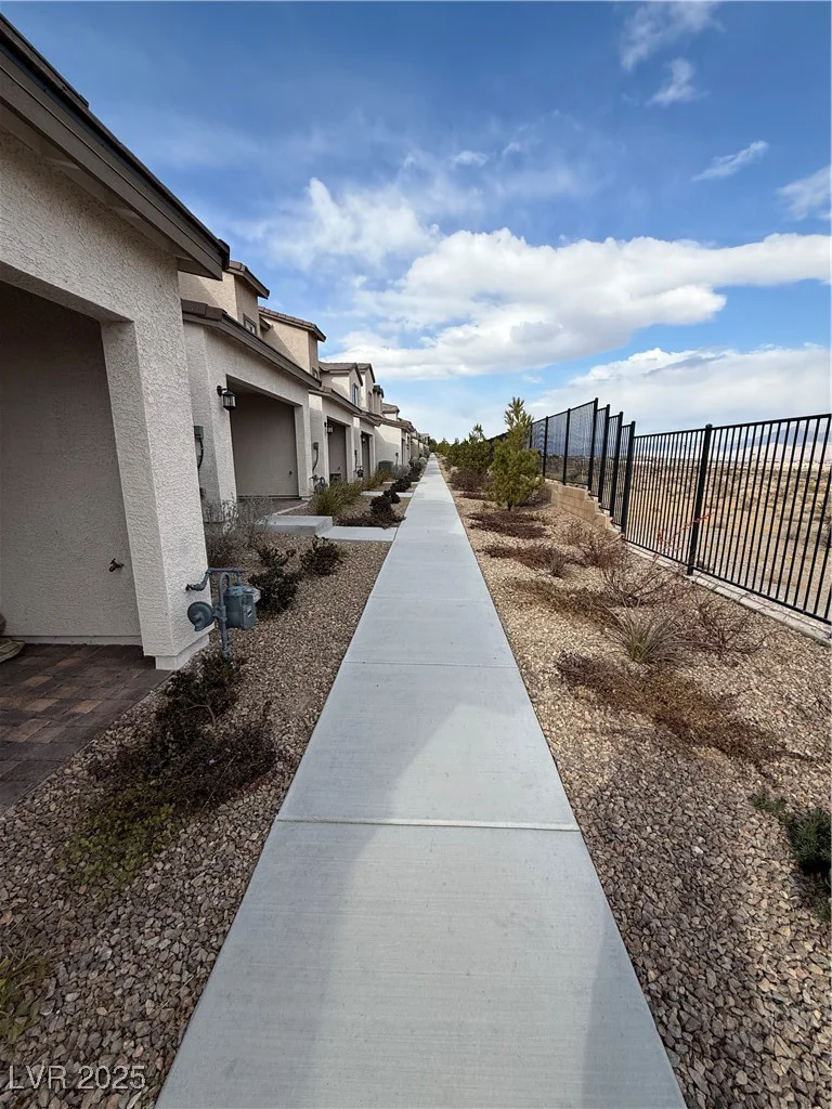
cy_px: 554
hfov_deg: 85.7
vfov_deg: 102.1
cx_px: 416
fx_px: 449
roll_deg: -0.4
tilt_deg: -11.5
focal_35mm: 14
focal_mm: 2.22
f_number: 2.2
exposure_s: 1/2024
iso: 50
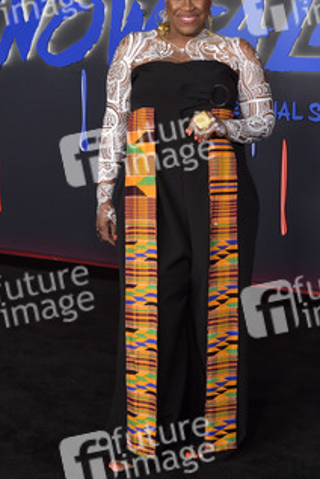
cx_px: 182
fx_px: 838
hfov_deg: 21.6
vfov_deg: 31.9
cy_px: 227
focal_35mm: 63
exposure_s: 1/250
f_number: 6.3
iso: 2000
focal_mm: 50
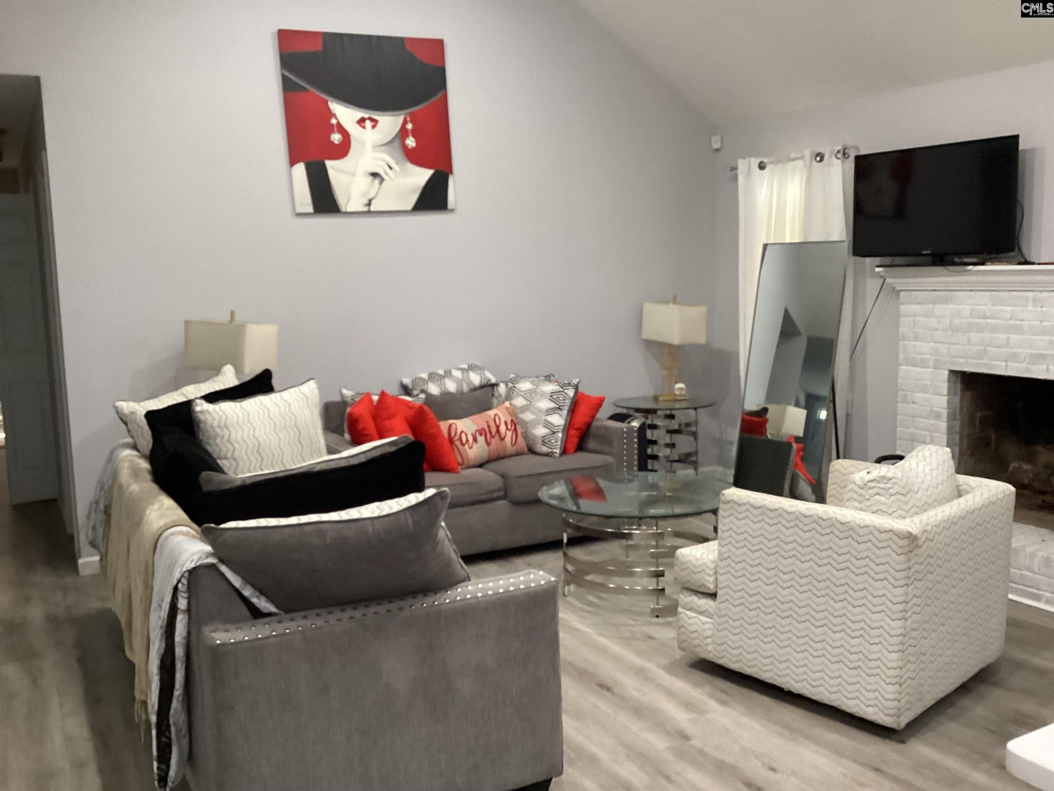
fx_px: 944
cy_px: 396
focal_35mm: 31
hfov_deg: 58.4
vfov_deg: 45.4
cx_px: 527
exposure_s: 1/60
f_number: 2.4
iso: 320
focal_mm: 3.3
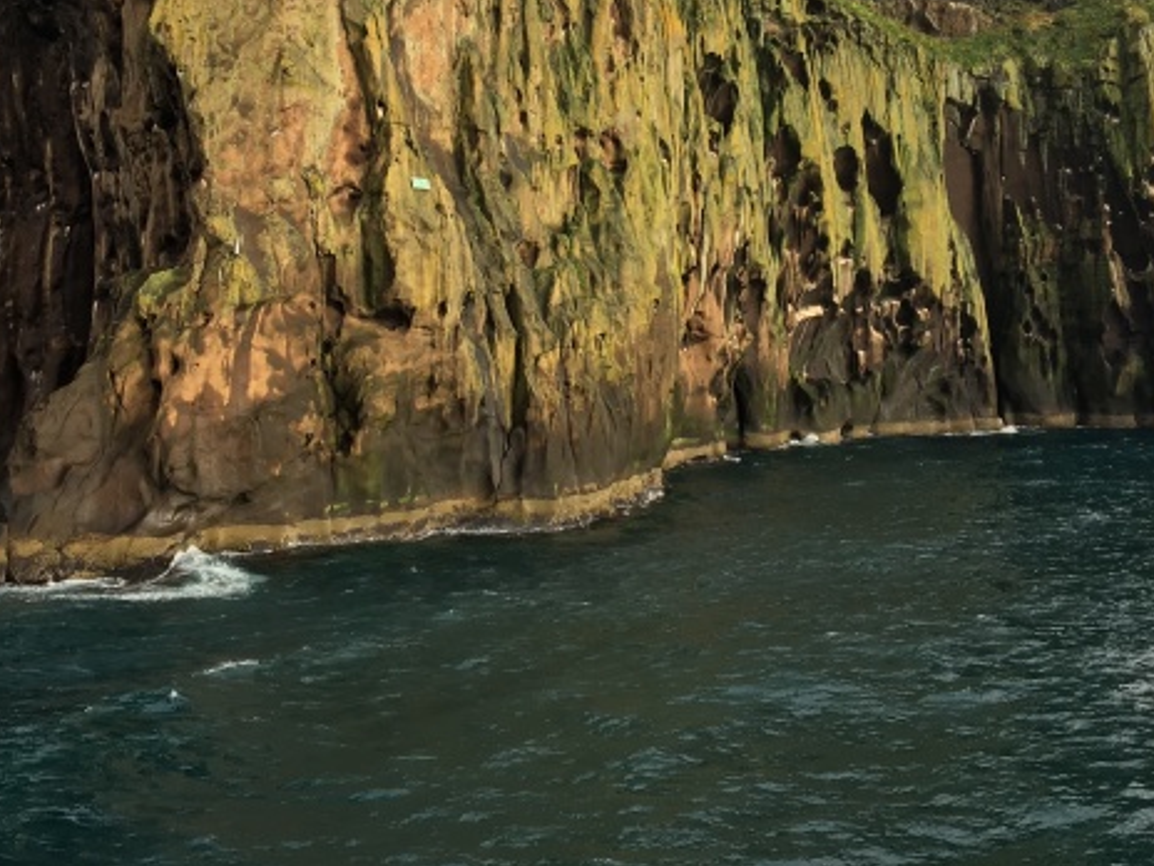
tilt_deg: +7.8
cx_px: 560
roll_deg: +0.5
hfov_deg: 38.2
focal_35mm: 50
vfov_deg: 28.2
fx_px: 1667
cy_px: 124
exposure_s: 1/203
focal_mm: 4.15
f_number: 2.2
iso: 25
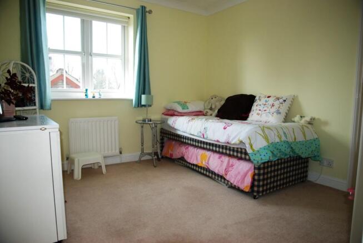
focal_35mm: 24
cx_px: 182
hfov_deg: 73.7
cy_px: 122
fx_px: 242
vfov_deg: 53.3
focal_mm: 16
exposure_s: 1/100
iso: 200
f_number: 3.5
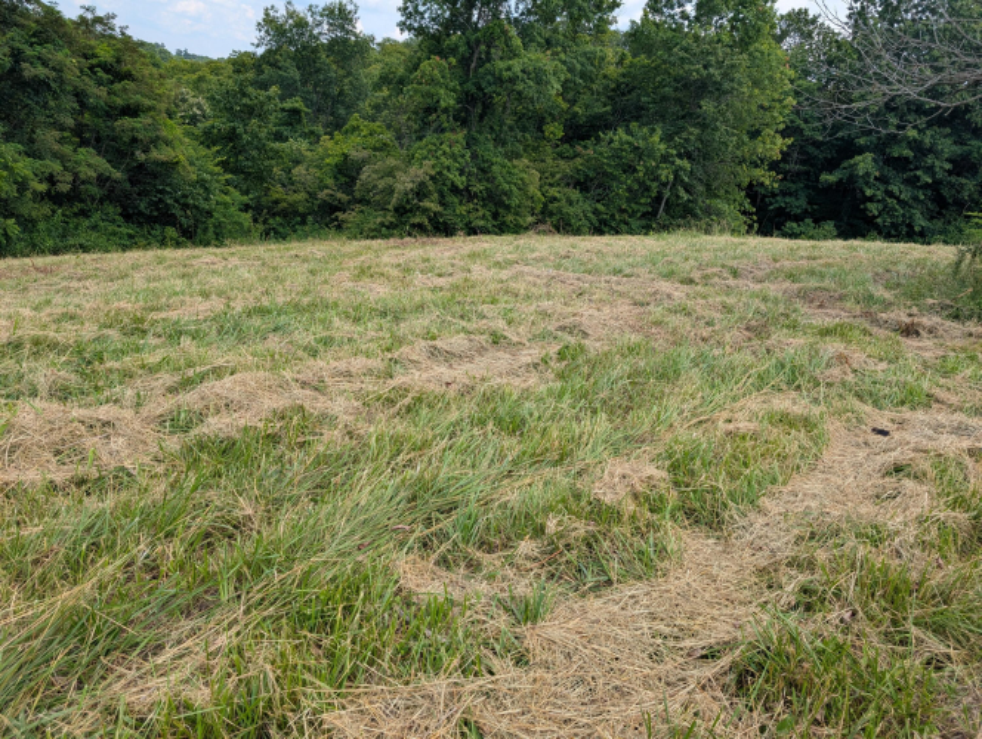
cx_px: 491
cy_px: 370
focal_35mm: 24
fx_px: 682
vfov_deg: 56.9
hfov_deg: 71.5
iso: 20
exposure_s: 1/654
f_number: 1.68
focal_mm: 6.9
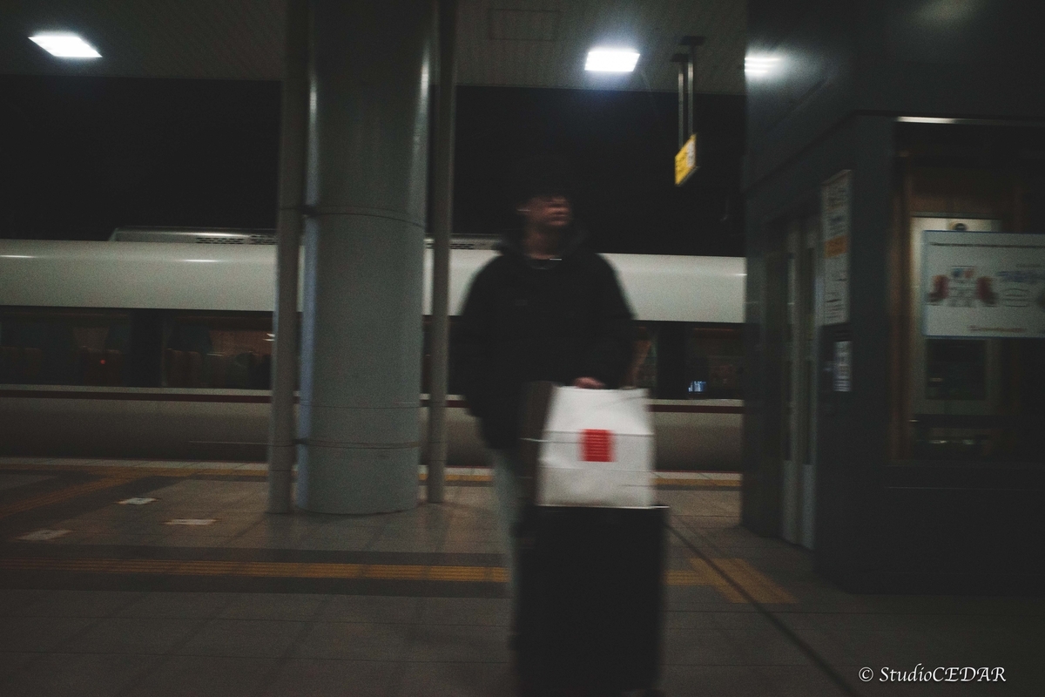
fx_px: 813
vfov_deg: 46.4
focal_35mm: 28
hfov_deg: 65.5
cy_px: 348
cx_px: 522
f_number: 11
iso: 6400
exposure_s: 1/125
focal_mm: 18.3
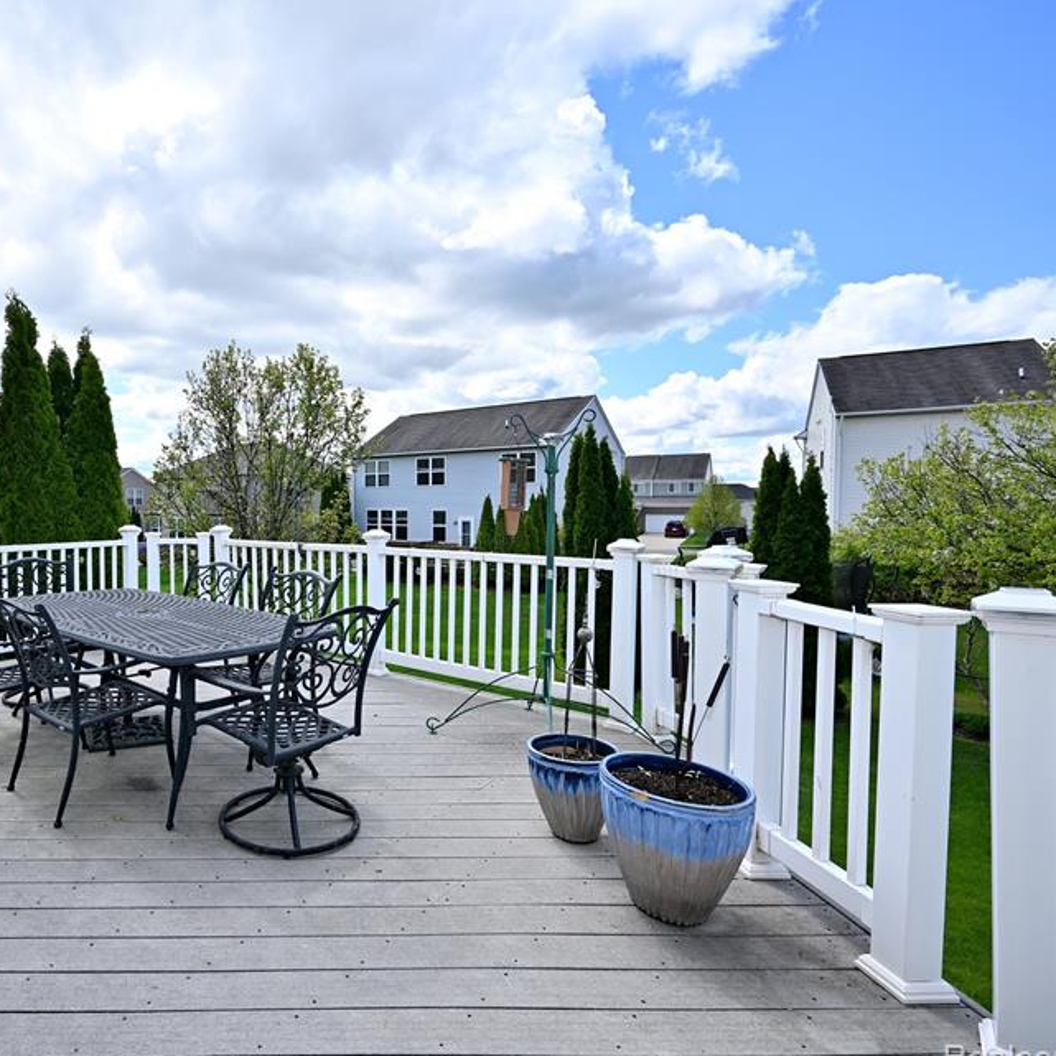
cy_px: 522
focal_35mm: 19
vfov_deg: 77.7
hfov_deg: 72.4
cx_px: 267
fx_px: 656
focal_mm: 14
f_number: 9
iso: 100
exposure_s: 1/200
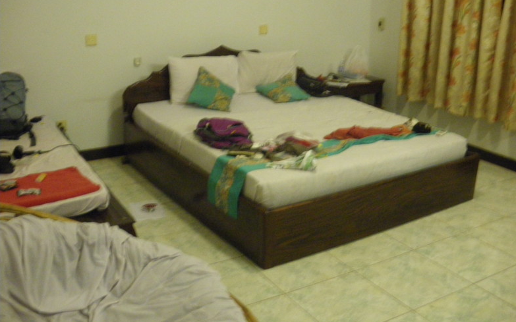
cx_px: 262
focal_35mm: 39
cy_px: 144
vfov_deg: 32.7
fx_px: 548
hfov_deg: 50.4
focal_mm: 6.3
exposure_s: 1/20
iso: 800
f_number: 3.5
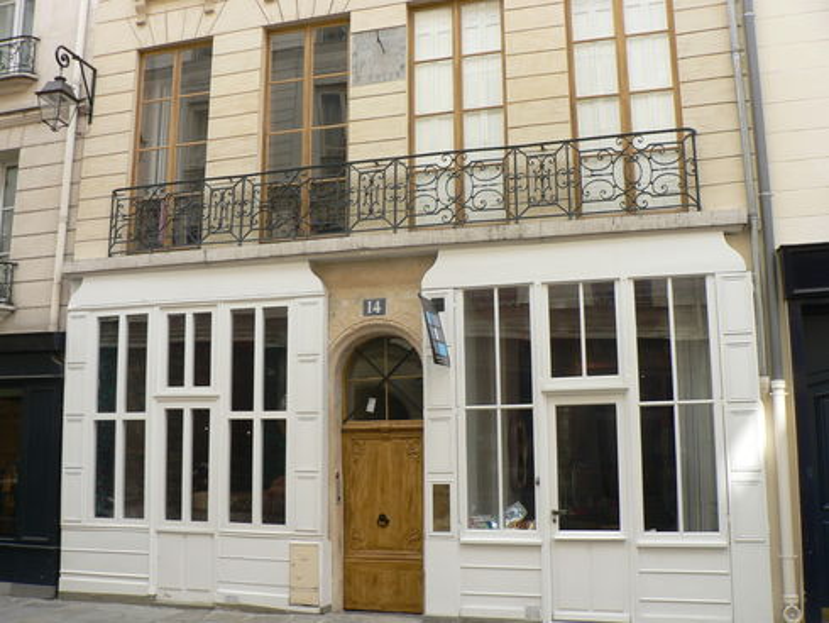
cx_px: 414
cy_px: 312
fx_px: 839
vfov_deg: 40.7
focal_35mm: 35
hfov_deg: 52.6
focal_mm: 6
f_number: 4
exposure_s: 1/100
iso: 64
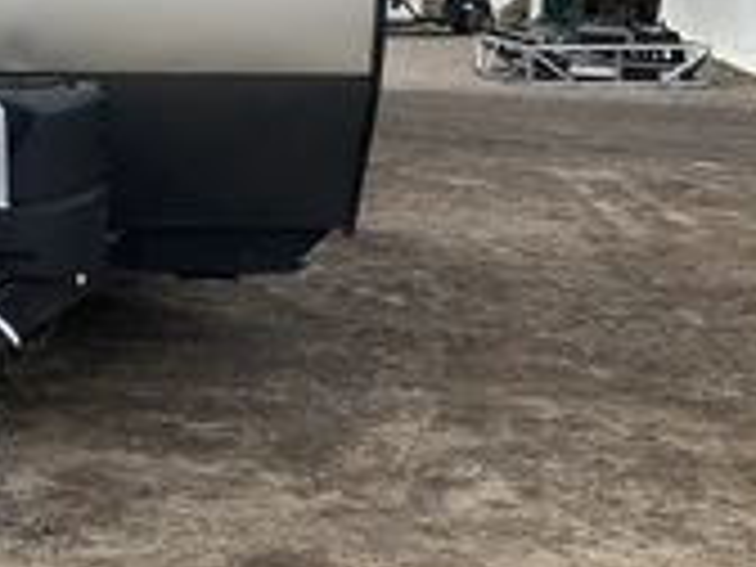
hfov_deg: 26.5
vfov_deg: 20.9
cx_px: -18
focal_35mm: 69
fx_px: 1507
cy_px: 76
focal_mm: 3
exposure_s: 1/2058
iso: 25
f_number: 1.8
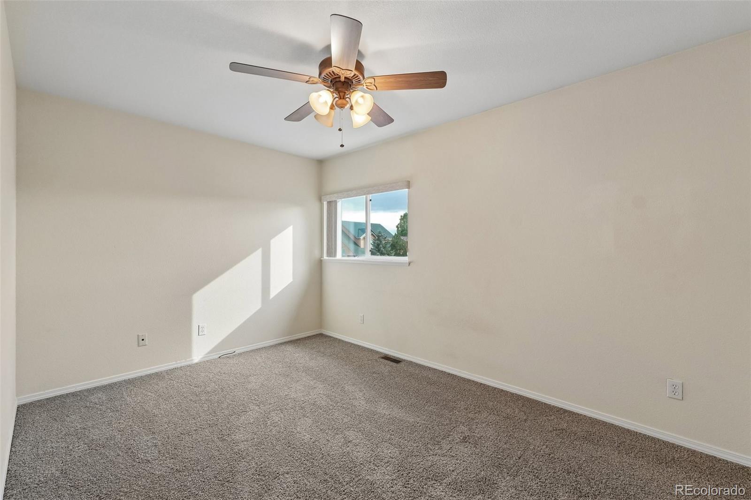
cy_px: 250
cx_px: 376
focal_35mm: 16
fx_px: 328
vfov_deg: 74.6
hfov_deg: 97.6
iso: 800
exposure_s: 1/50
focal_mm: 10.5
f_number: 8
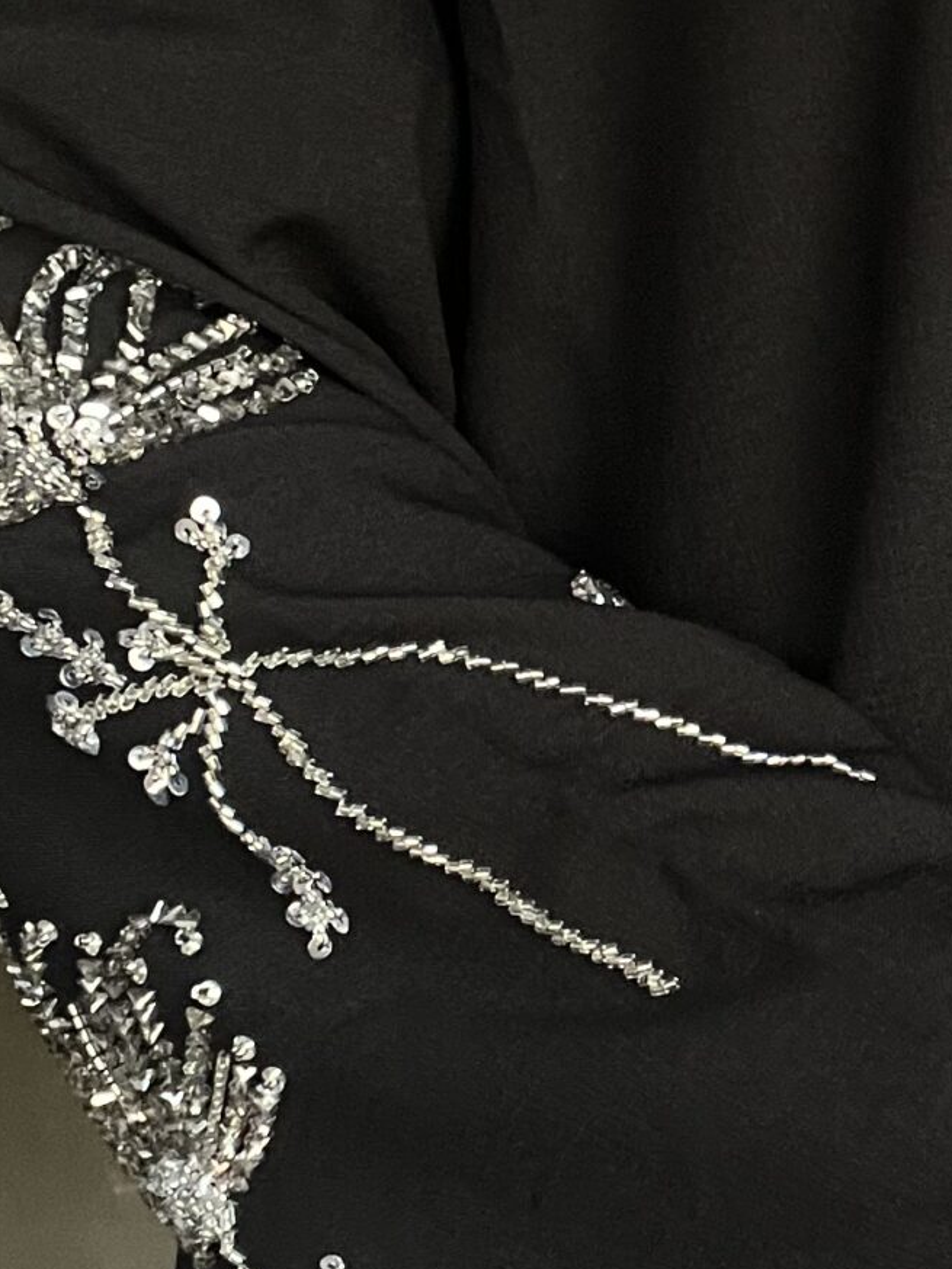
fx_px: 3226
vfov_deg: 22.2
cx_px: 1065
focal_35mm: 88
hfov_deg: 16.3
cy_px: 477
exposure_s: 1/34
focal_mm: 2.71
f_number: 2.2
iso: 400
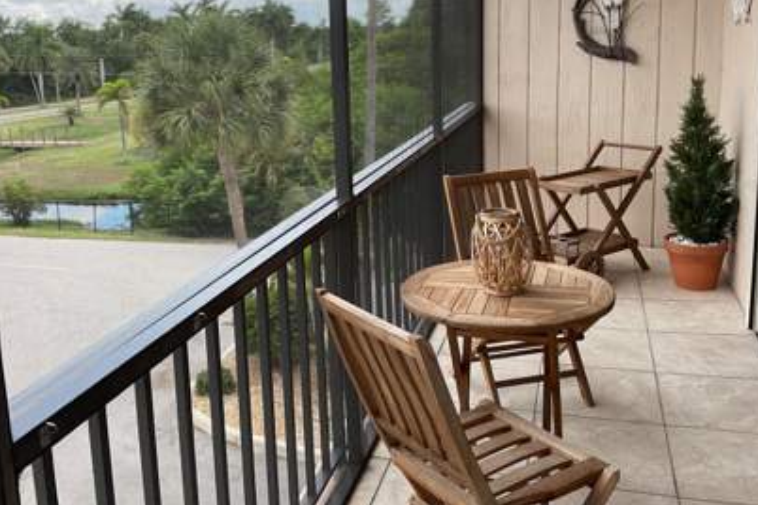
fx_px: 758
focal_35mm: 36
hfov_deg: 52.9
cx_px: 315
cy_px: 185
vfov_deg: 36.6
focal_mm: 3
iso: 16
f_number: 1.8
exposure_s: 1/182
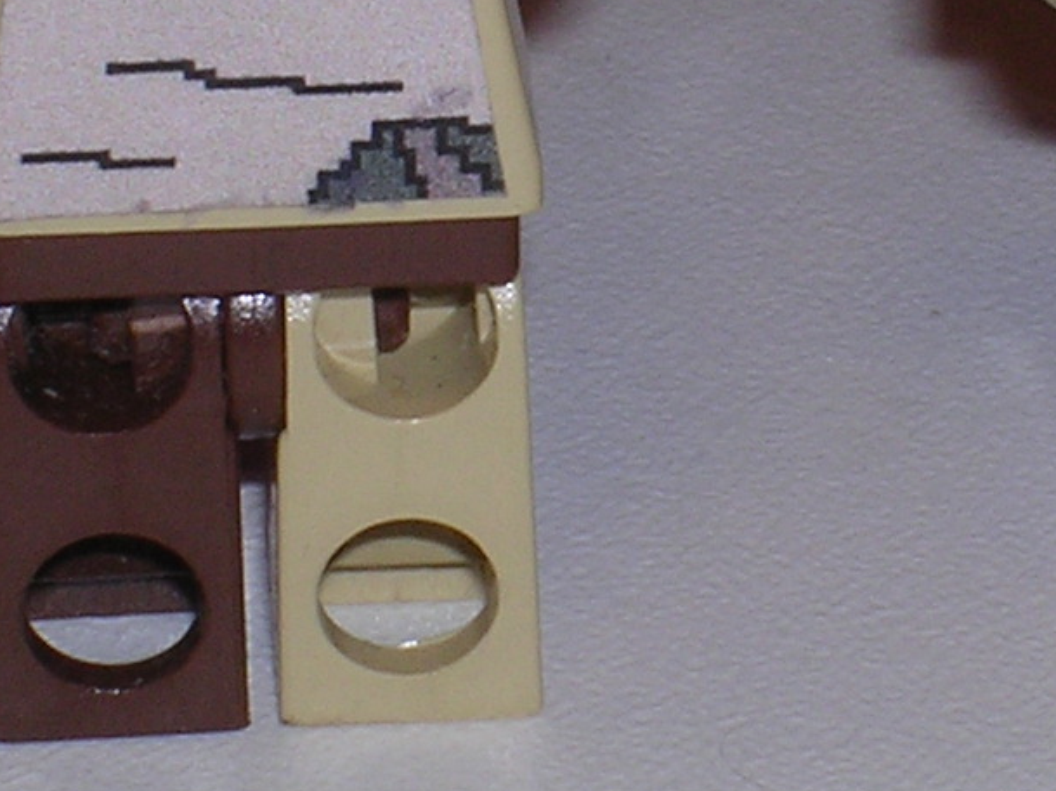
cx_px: 772
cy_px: 231
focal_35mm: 387
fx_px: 11799
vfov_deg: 3.8
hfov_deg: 5.1
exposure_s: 1/60.1
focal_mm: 17.4
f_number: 9.8
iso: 100
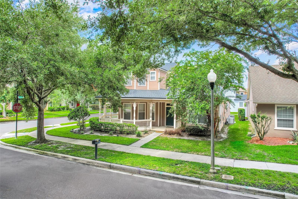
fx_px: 182
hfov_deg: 78.6
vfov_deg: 57.2
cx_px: 149
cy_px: 100
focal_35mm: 22
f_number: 2.8
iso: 100
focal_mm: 8.38
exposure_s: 1/50
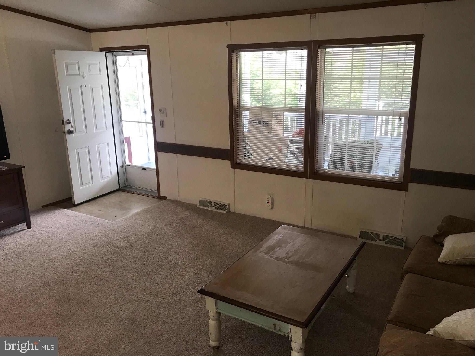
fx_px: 384
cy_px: 178
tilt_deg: -14.5
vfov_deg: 49.7
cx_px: 238
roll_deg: +1.3
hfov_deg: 63.4
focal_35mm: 28
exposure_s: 1/24
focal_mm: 3.99
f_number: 1.8
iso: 32
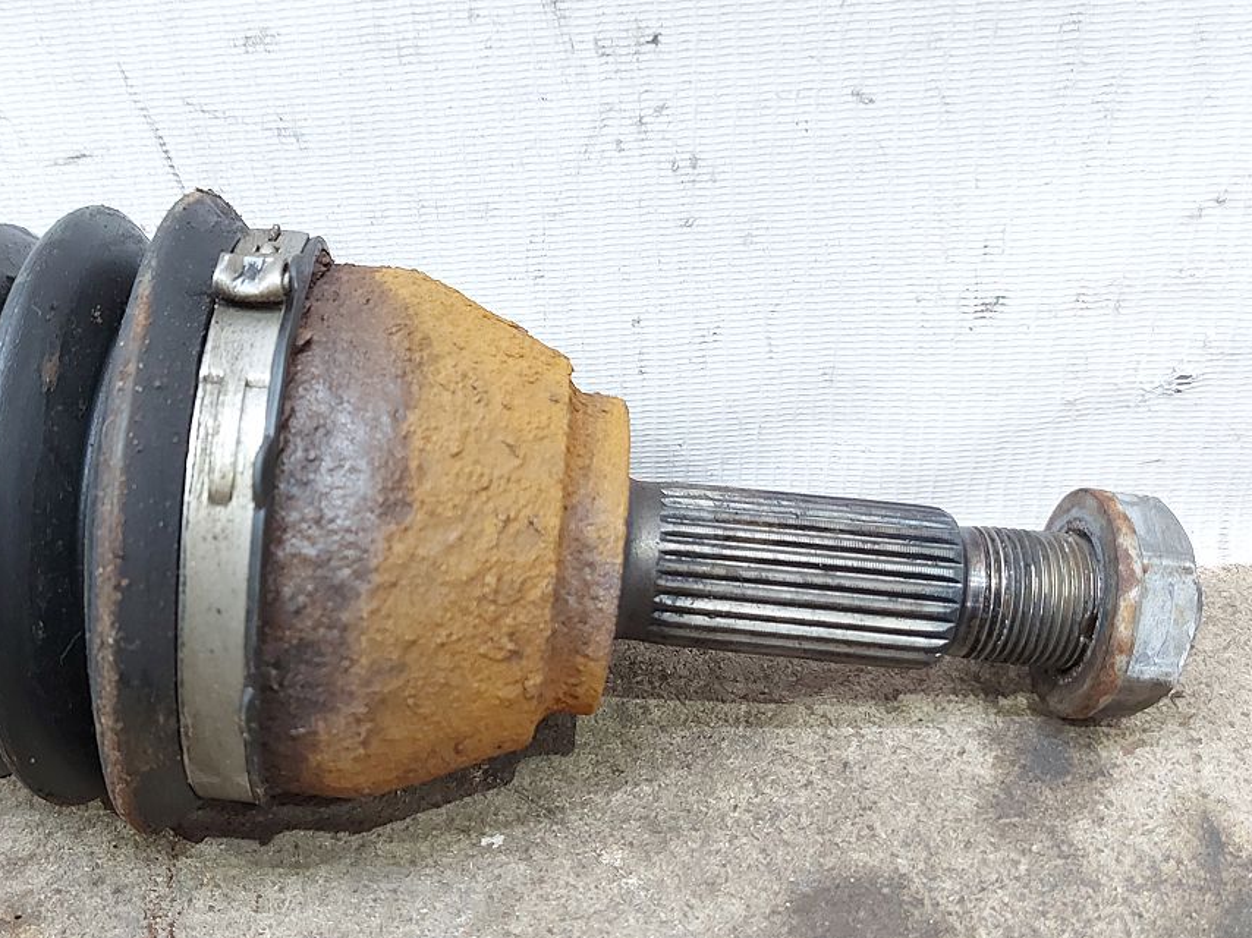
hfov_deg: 46.7
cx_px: 369
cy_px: 573
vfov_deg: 36.6
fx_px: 1410
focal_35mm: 39
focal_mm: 5.23
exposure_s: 1/25
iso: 250
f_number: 1.8
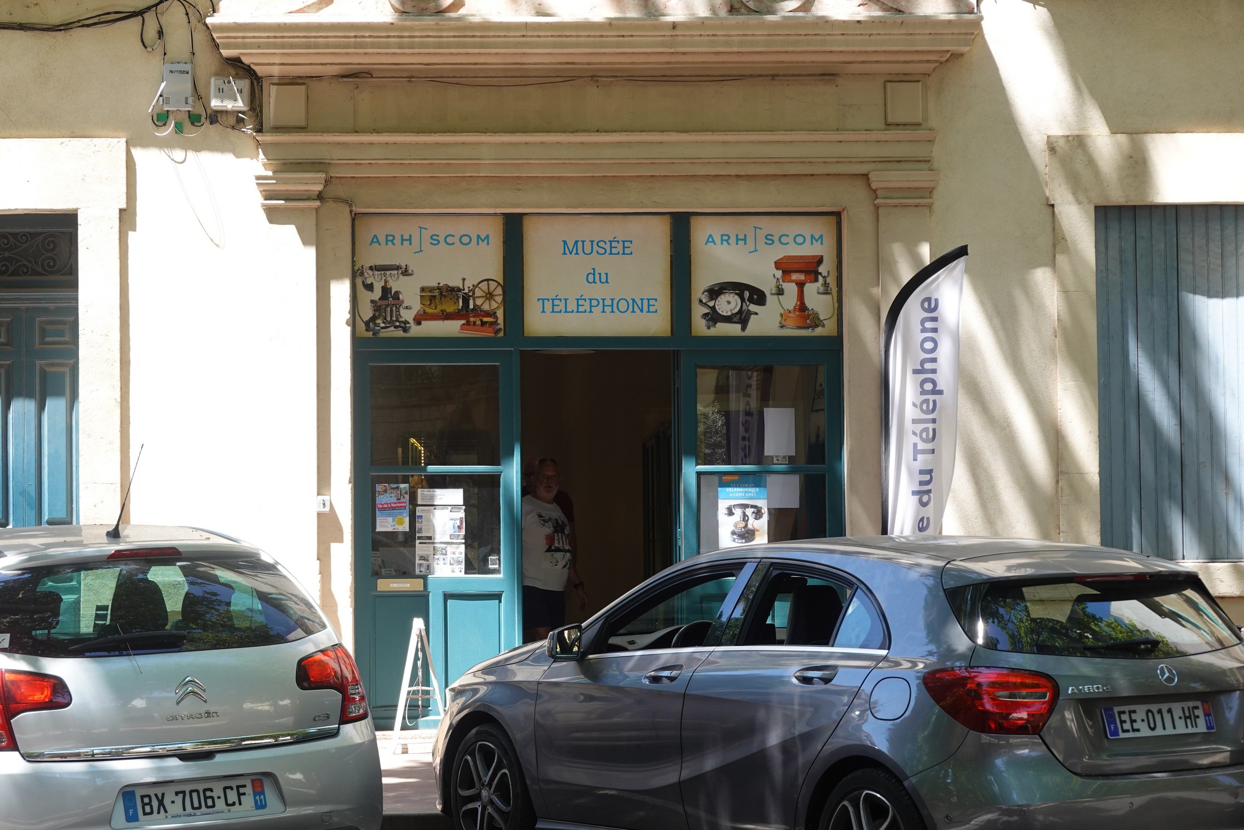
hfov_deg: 25.1
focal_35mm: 81
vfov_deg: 16.9
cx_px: 622
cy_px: 415
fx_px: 2799
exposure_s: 1/250
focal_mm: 29.67
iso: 250
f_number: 4
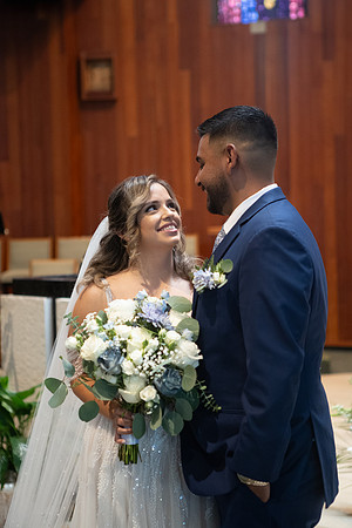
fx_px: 1027
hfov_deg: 19.5
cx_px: 176
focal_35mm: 70
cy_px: 264
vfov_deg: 28.8
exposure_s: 1/100
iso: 5000
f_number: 2.8
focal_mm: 70
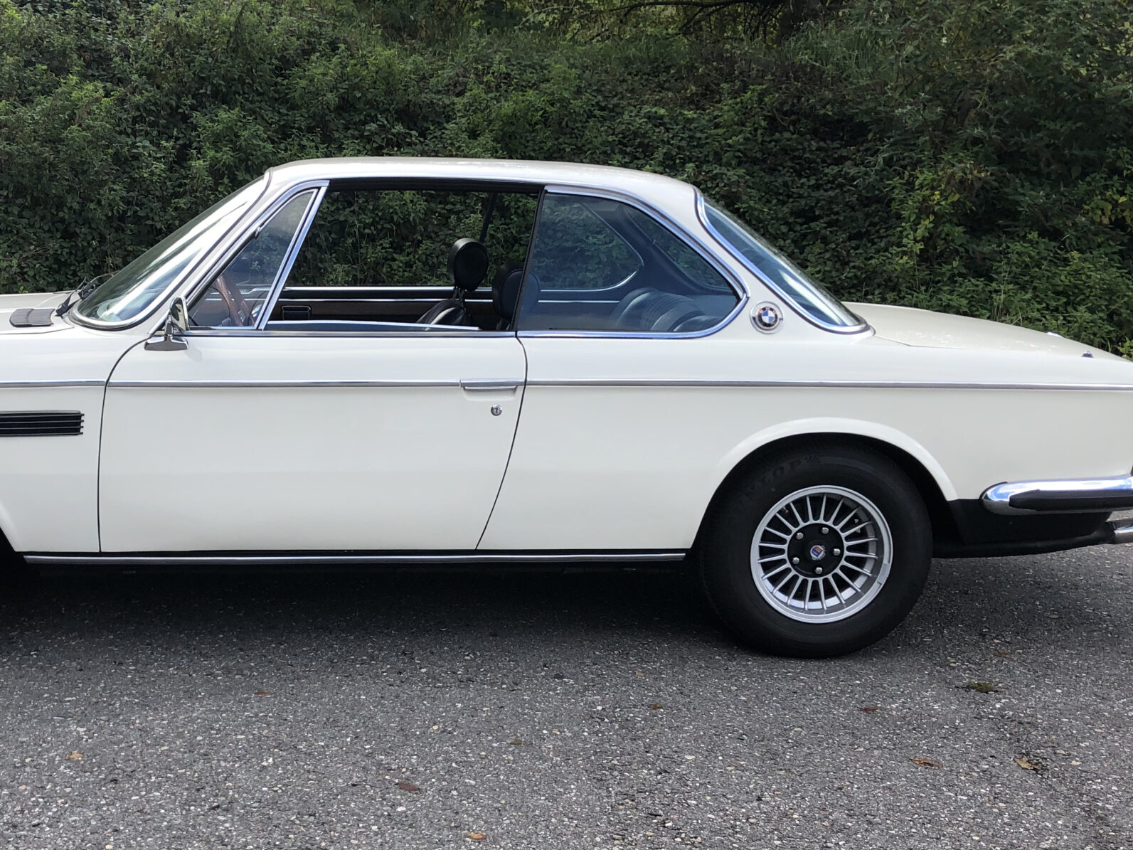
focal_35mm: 45
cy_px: 477
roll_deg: +1.2
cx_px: 370
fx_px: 1473
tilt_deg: -9.5
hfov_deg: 41.5
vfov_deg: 32.2
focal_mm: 3.99
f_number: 1.8
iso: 20
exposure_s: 1/428
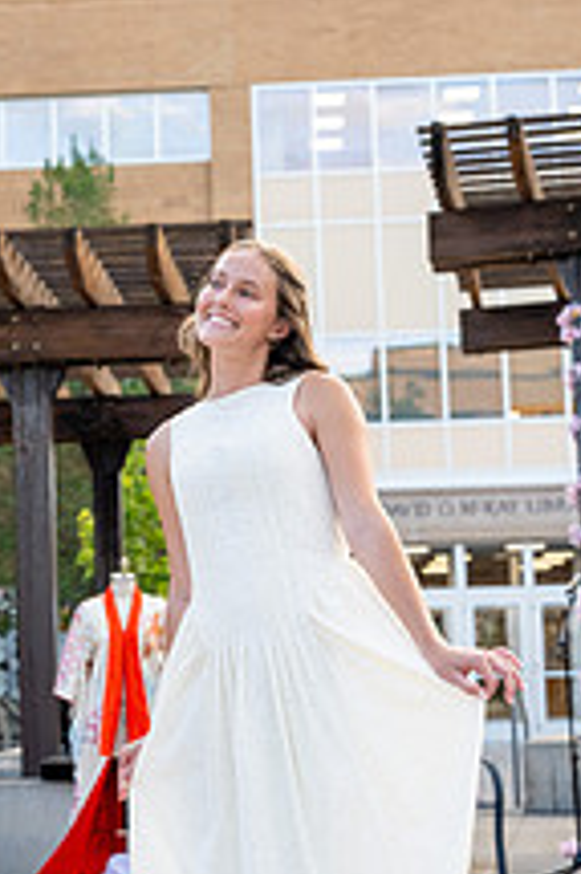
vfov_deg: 22.6
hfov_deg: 15.1
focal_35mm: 90
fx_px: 2182
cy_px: 390
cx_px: 146
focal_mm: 43
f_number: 3.2
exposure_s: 1/800
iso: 800
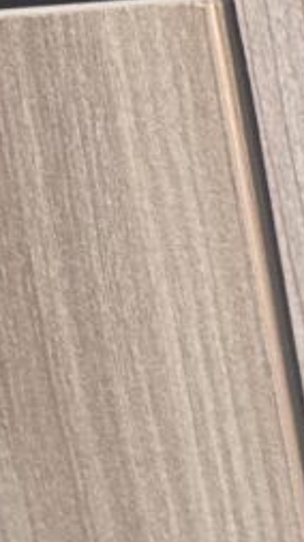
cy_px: 838
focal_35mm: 212
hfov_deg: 4.6
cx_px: 1655
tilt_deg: -12.4
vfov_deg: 9.8
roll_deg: +4.2
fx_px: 3043
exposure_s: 1/110
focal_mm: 6.86
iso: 250
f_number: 1.78
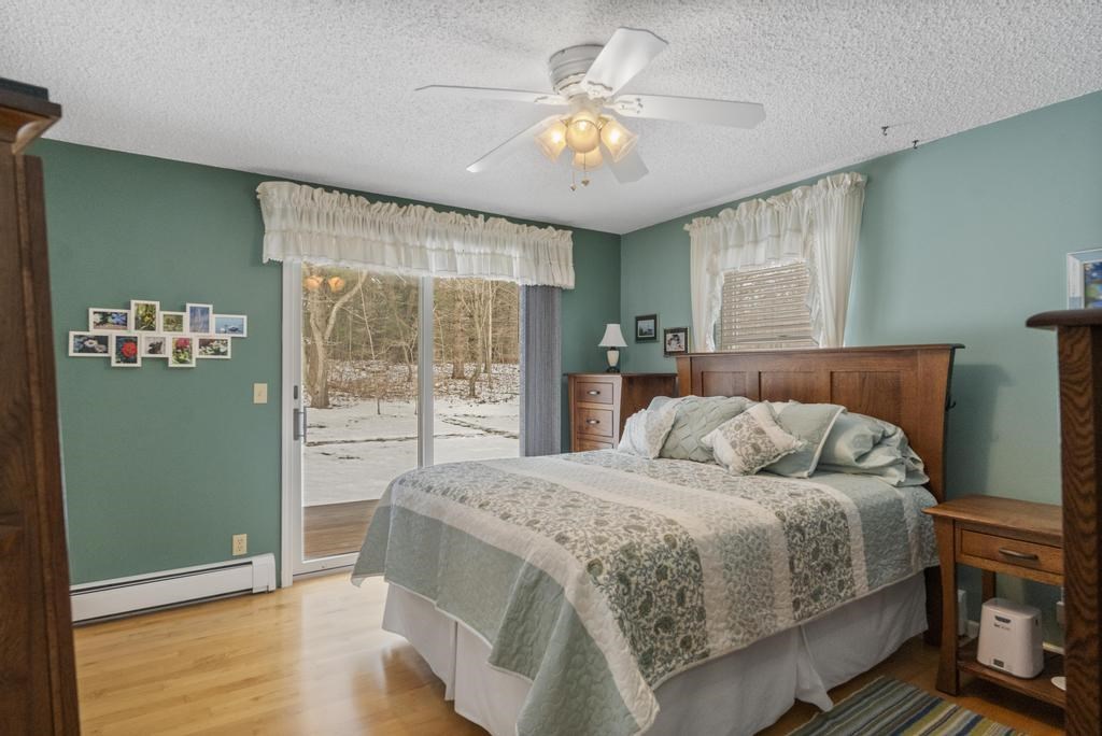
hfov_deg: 85.4
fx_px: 597
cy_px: 368
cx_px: 551
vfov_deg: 63.3
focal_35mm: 20
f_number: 5.6
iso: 1250
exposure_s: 1/125
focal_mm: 19.5
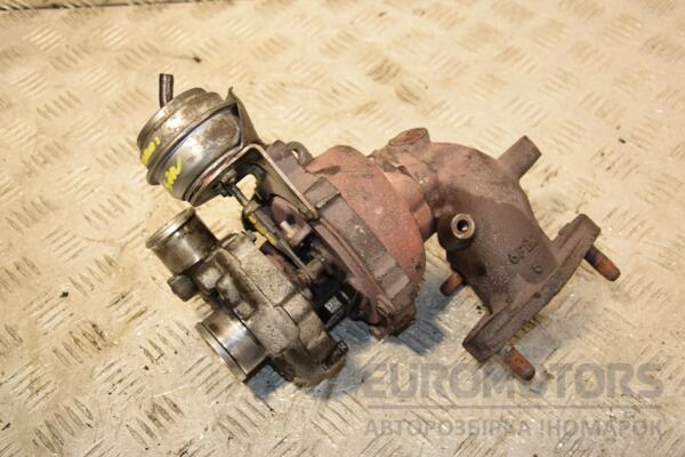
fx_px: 913
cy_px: 228
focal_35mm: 48
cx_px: 342
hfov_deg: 41.1
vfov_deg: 28.1
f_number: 5
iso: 800
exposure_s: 1/200
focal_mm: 32
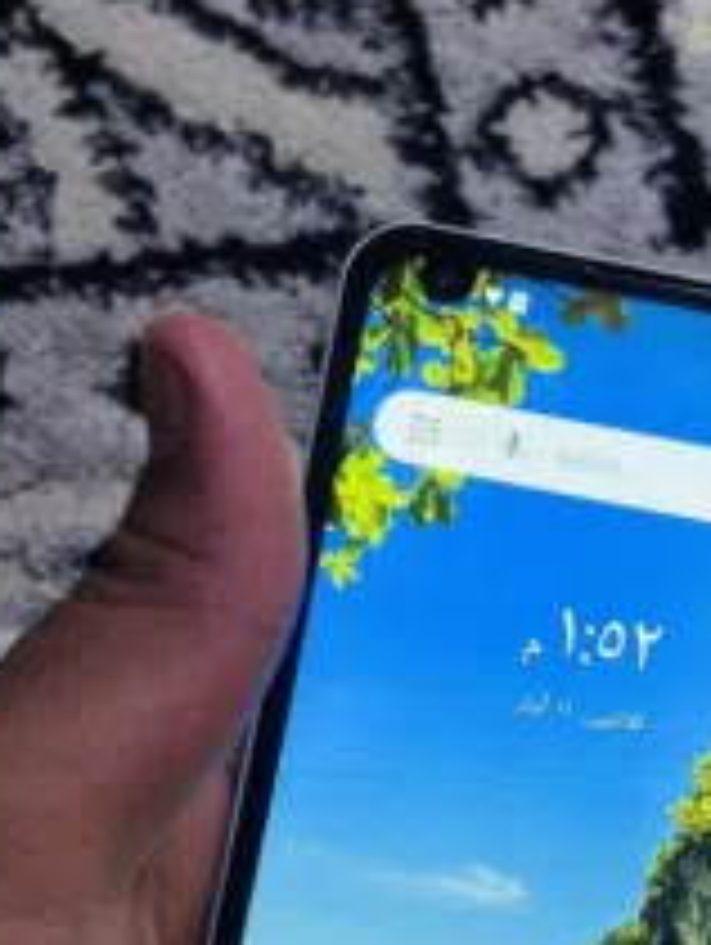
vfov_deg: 19.5
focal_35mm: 99
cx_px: 612
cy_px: 819
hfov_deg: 14.8
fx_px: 2706
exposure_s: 1/50
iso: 100
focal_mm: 5.96
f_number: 1.6
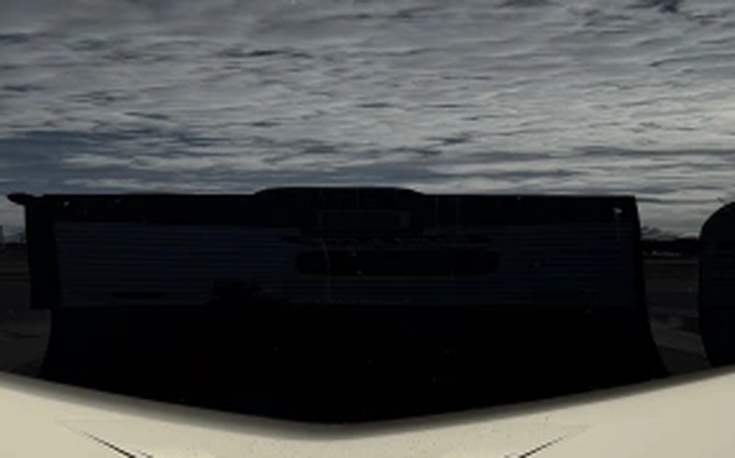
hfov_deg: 28.9
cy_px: 340
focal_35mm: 71
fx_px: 1421
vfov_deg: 18.2
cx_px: 271
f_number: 1.78
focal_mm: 6.76
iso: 80
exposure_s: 1/4310
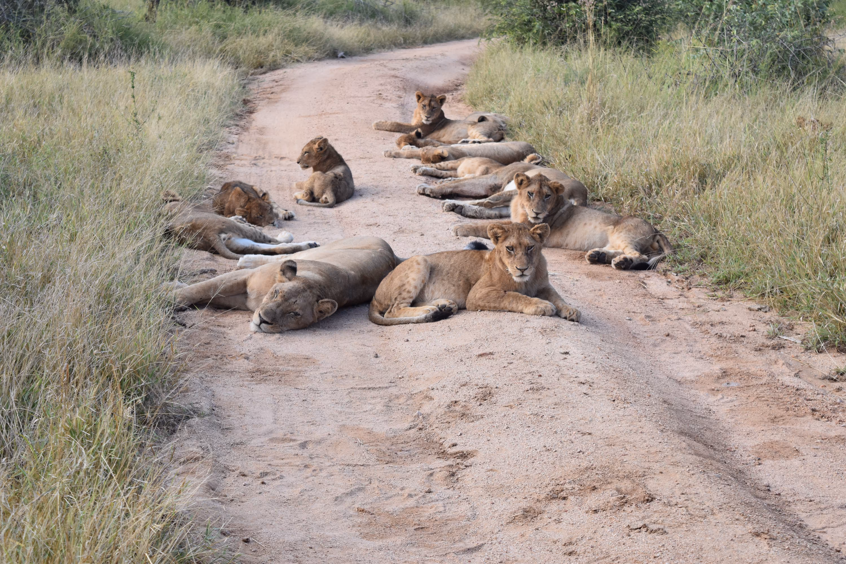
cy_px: 282
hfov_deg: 24.6
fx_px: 1939
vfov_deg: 16.6
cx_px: 423
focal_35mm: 82
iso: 400
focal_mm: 55
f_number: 8
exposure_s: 1/250
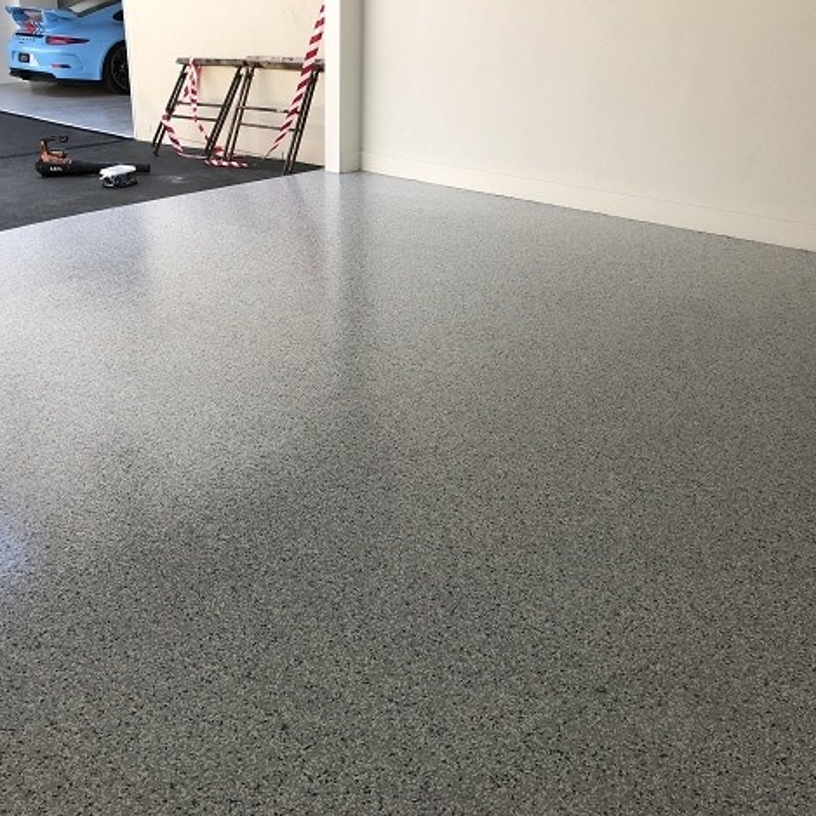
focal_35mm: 35
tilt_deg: -25.8
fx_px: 933
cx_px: 336
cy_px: 412
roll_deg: +0.5
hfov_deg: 47.0
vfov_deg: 47.2
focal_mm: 3.99
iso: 20
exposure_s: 1/417
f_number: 1.8
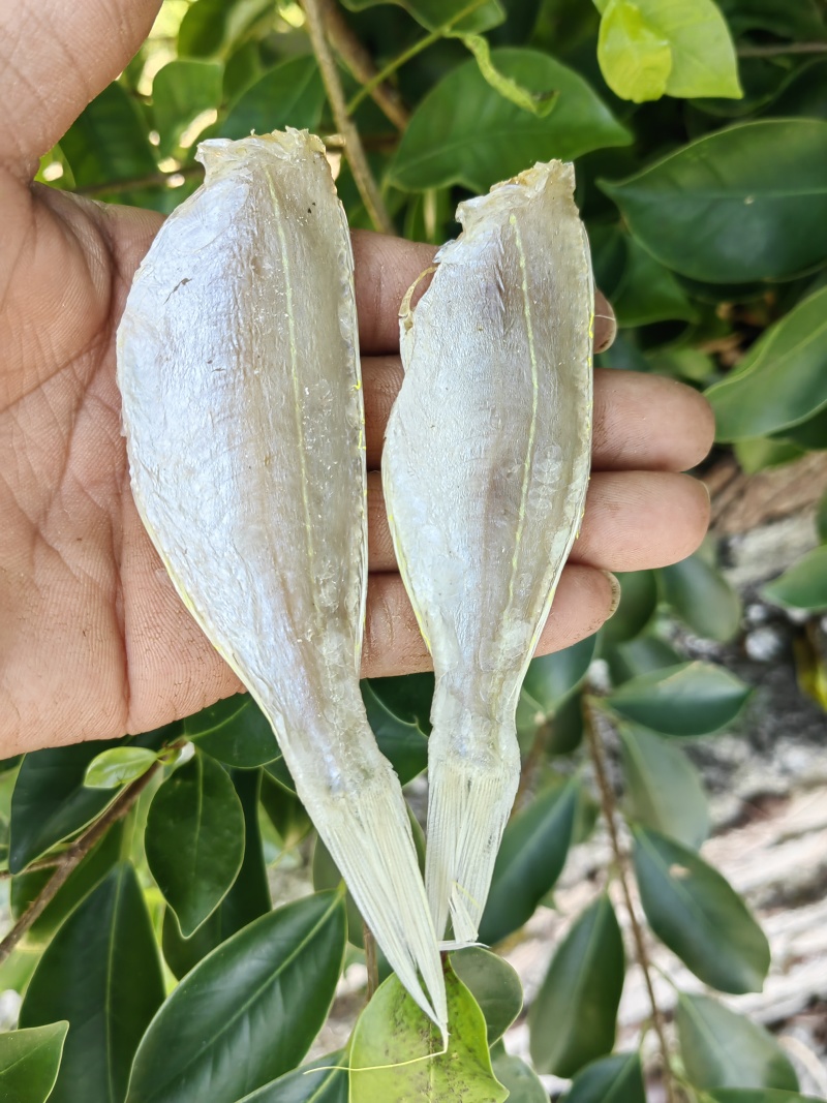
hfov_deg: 51.3
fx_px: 860
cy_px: 552
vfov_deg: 65.3
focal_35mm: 27
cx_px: 414
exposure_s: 1/100
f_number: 1.8
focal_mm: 5.54
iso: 64
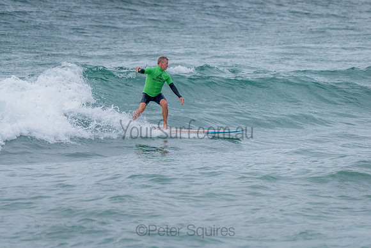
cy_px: 96
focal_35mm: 613
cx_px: 146
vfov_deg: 2.2
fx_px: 6319
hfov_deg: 3.4
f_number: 5.6
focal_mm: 500
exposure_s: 1/2000
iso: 450
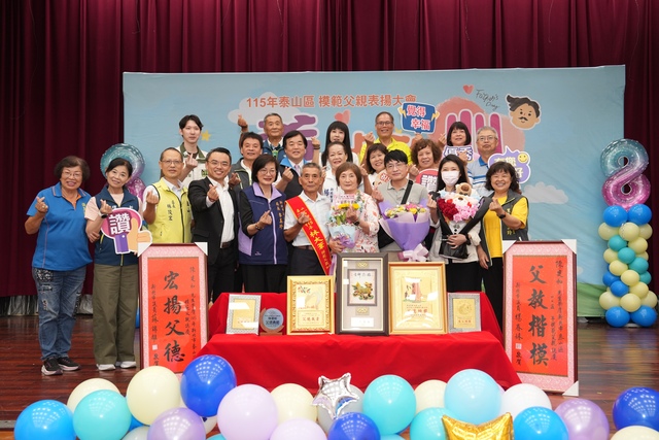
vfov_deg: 36.0
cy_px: 220
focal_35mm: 37
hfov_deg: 51.9
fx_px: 677
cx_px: 330
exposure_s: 1/200
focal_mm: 37
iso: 1250
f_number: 4
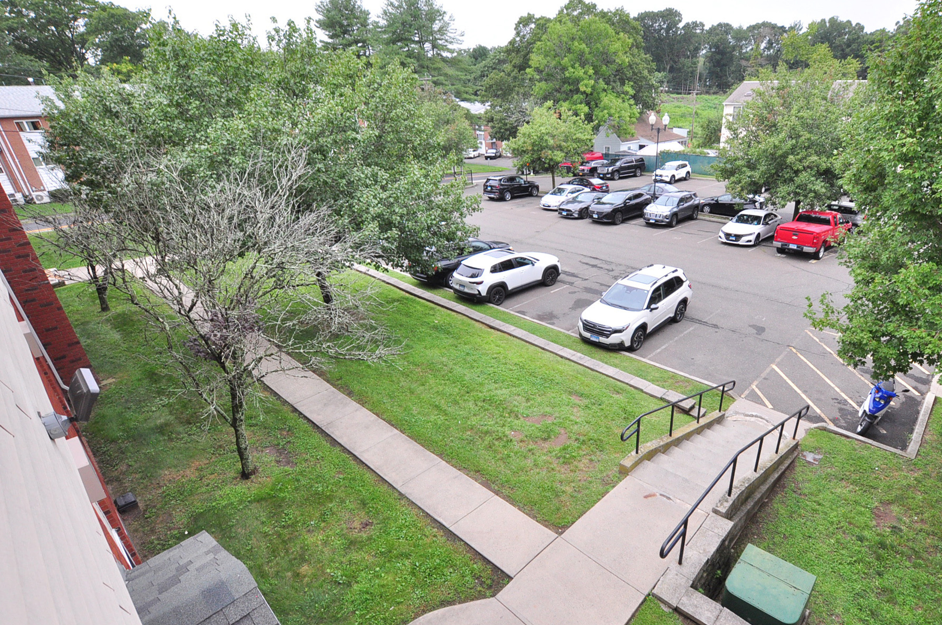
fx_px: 470
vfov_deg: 67.1
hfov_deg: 89.2
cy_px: 342
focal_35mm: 18
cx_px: 553
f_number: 9
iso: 800
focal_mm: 10
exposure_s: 1/50
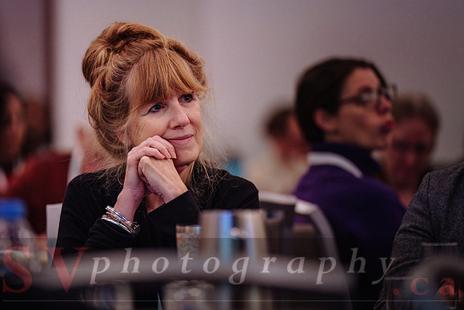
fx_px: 2930
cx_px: 214
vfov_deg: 6.0
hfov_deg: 9.1
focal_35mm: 227
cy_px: 134
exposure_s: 1/200
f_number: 2.8
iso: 2500
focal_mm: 200
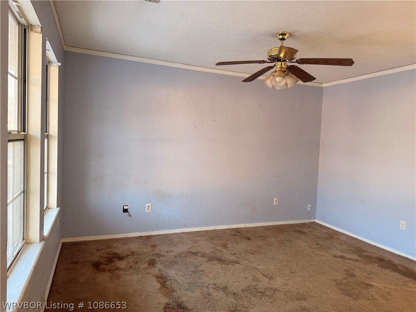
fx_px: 288
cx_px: 208
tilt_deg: -2.4
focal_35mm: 24
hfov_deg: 71.6
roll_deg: -2.8
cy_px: 156
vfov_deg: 56.8
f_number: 1.78
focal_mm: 6.76
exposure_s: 1/121
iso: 160
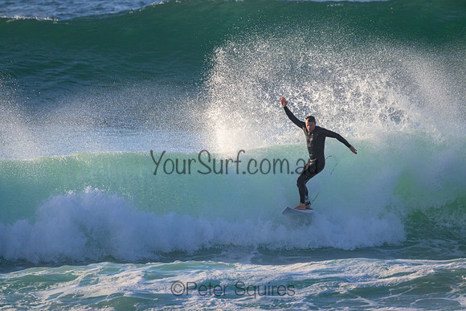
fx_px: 10357
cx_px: 233
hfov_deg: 2.6
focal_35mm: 800
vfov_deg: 1.7
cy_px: 156
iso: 1400
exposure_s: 1/1600
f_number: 11
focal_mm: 800
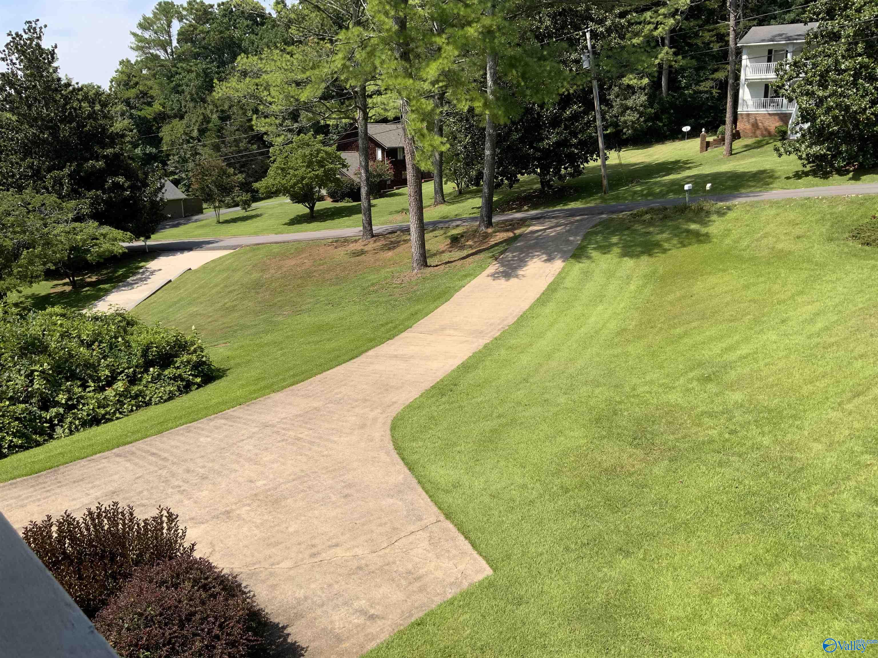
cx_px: 439
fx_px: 736
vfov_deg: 48.2
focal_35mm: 29
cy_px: 329
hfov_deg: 61.7
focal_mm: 3
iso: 16
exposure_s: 1/1250
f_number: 1.8
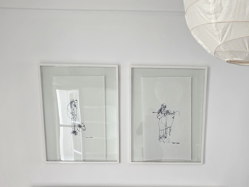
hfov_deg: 59.3
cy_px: 151
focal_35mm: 30
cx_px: 153
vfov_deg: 44.4
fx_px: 216
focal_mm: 2.2
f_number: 1.9
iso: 160
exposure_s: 1/100
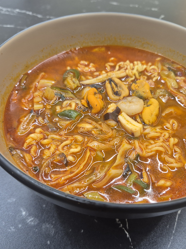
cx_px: 109
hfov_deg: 45.3
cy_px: 124
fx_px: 222
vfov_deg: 58.4
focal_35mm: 31
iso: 200
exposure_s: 1/120
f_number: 1.8
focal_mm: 5.4
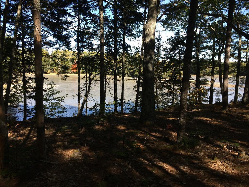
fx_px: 209
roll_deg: -0.9
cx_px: 124
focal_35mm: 29
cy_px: 94
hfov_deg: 61.7
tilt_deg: -7.5
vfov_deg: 48.2
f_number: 2.2
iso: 32
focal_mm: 4.15
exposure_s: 1/672
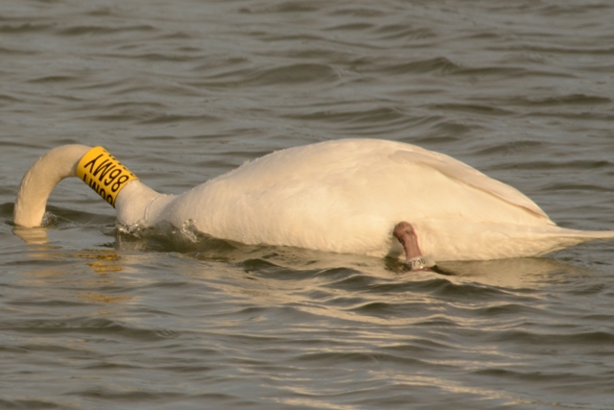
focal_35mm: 750
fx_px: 12794
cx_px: 307
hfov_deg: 2.7
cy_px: 205
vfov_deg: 1.8
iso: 200
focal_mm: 500
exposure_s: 1/1250
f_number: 6.7
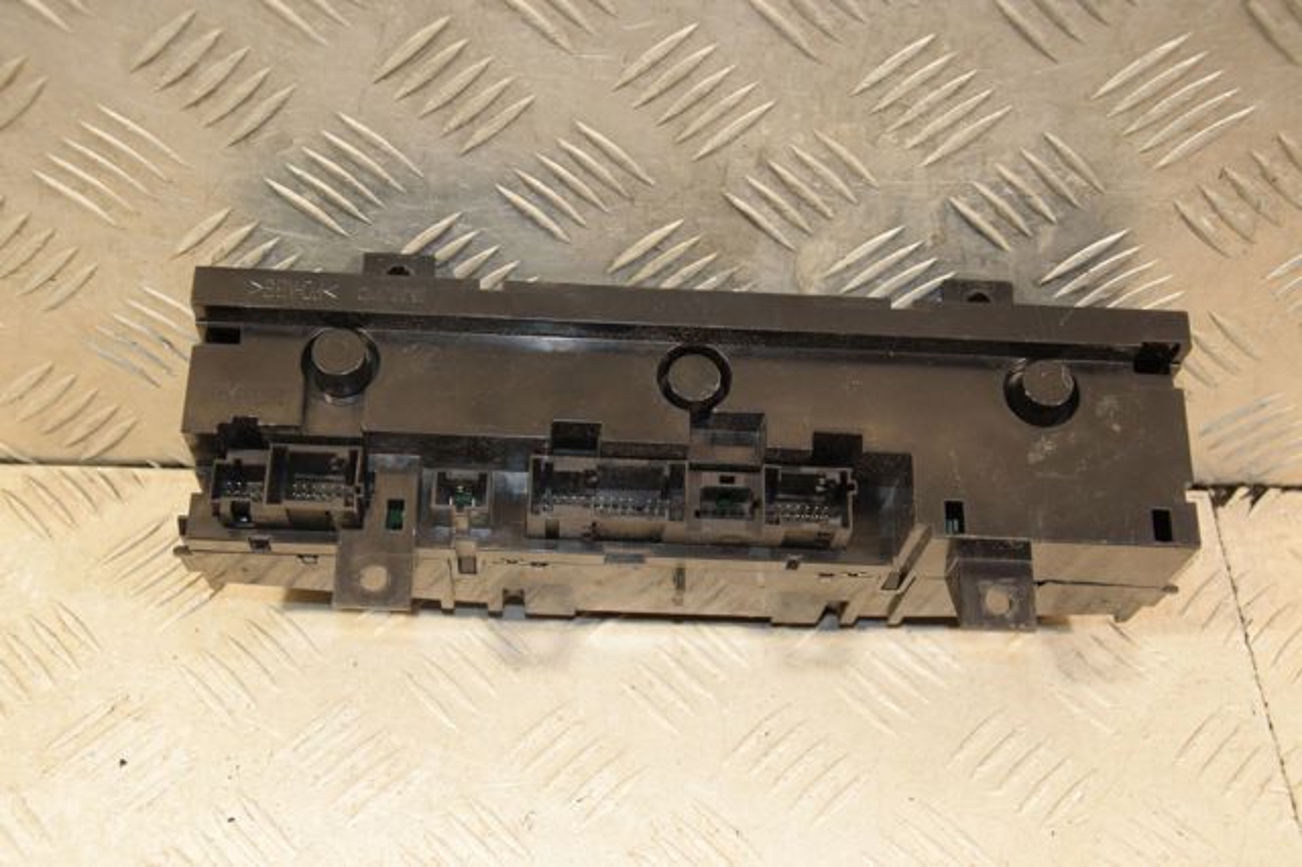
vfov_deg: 25.7
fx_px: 1898
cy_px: 434
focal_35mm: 52
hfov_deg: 37.9
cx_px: 651
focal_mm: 35
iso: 800
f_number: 5
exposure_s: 1/200
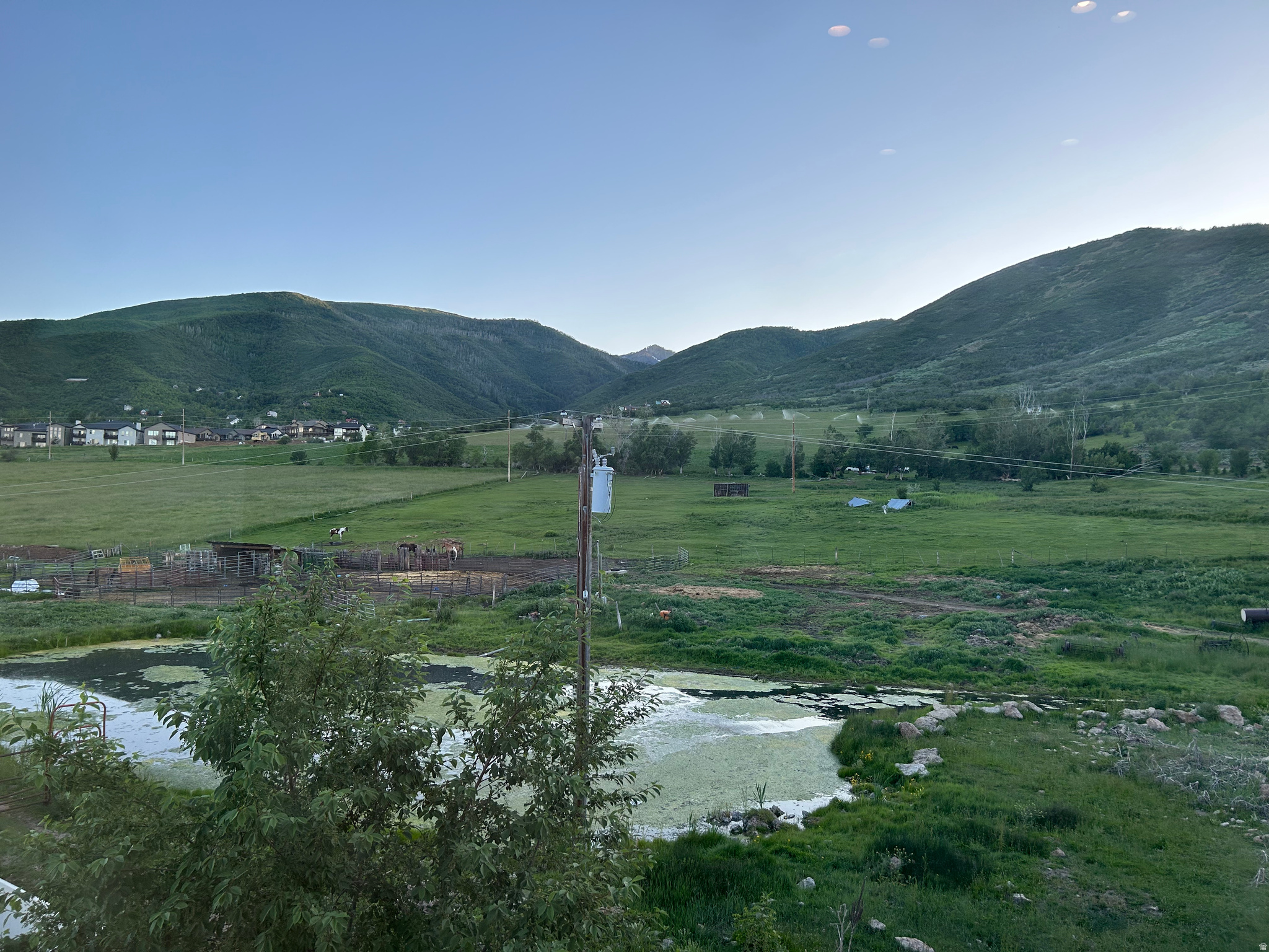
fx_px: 953
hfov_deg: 67.3
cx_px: 634
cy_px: 476
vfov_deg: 53.1
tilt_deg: +2.5
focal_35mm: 26
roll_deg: -1.4
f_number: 1.5
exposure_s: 1/687
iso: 50
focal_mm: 5.7
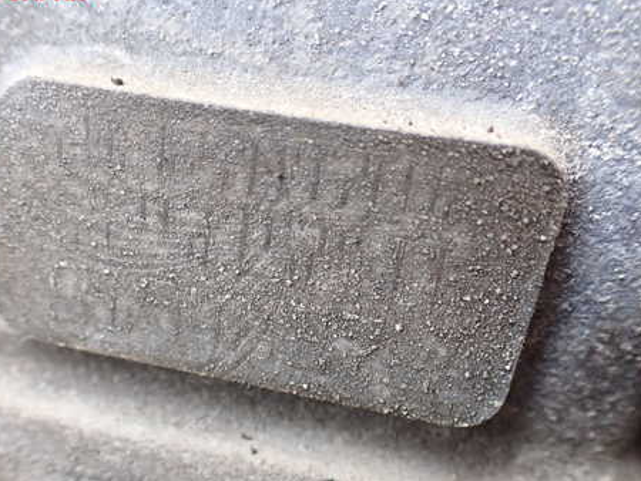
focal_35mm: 40
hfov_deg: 46.5
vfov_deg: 35.8
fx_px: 741
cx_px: 254
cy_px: 293
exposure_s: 1/125
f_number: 2.3
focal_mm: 5.4
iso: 400
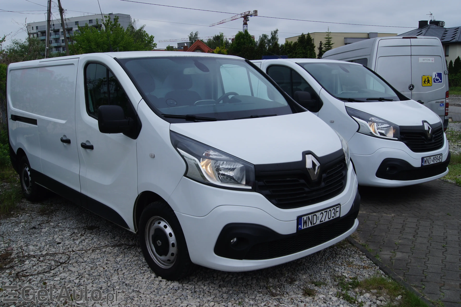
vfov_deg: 36.8
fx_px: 461
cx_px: 230
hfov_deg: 53.2
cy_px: 154
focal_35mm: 36
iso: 100
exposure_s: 1/100
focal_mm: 24
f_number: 13
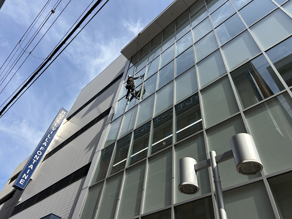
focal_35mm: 26
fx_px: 219
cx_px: 146
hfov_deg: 67.3
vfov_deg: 53.1
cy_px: 110
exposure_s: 1/3257
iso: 50
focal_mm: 5.7
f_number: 1.5
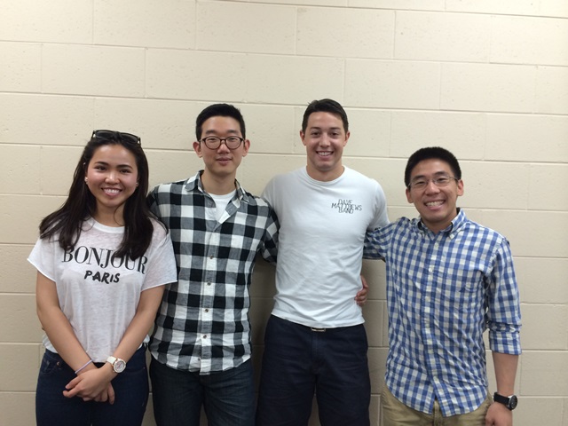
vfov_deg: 46.8
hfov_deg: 60.0
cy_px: 213
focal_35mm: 30
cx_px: 284
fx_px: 492
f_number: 2.2
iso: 80
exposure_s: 1/30
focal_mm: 4.12
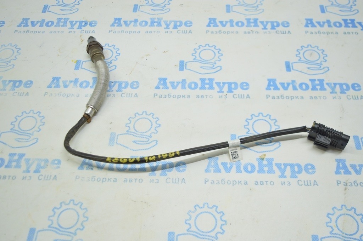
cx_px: 182
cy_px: 120
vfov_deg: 35.4
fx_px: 378
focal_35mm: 38
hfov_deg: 51.3
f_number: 4
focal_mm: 25
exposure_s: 1/40
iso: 400
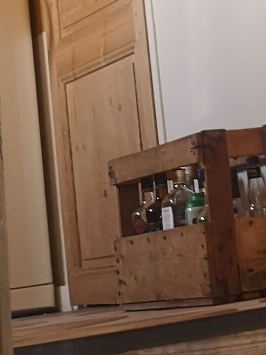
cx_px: 455
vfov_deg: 13.9
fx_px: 1425
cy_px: -33
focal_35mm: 139
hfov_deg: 10.2
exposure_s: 1/33.3
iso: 200
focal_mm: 5.58
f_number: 1.8
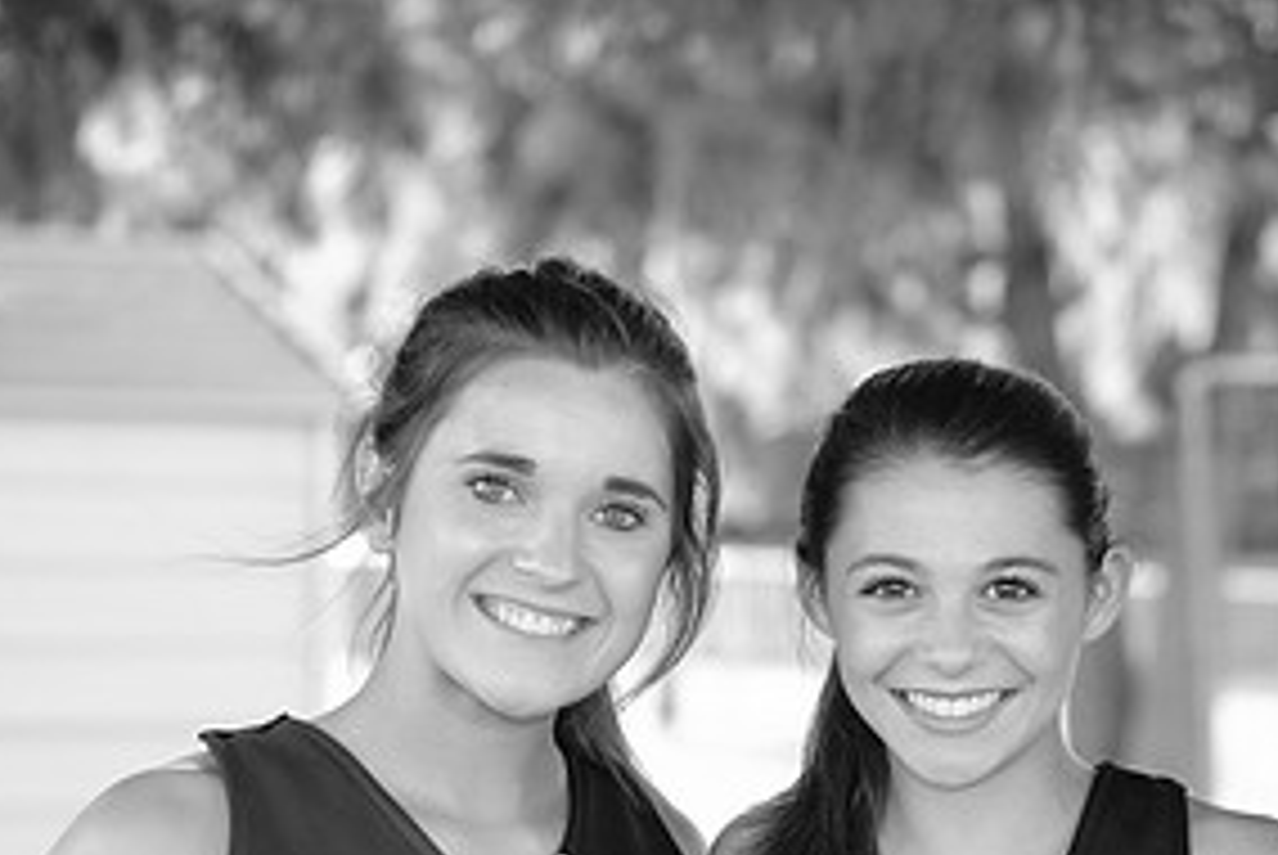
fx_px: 5437
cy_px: 785
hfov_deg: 13.4
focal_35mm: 153
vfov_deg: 9.0
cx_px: 950
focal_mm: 50
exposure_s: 1/250
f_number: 2.2
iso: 200
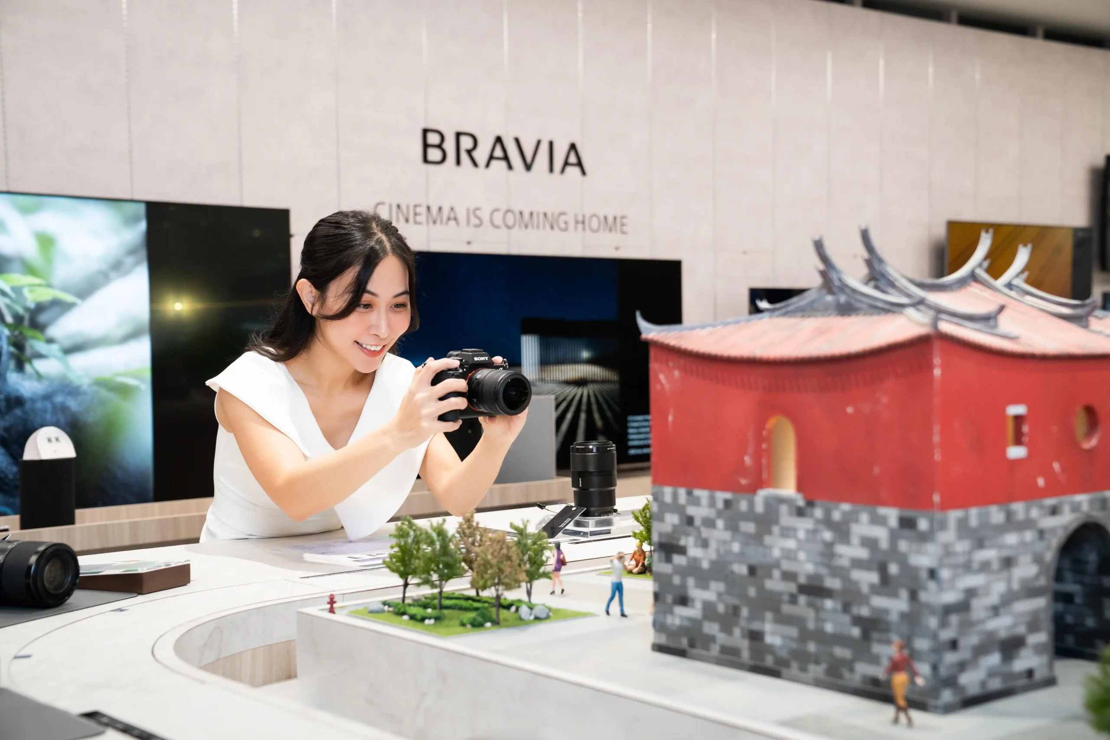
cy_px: 370
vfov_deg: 27.5
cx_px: 555
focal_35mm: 49
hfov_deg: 40.3
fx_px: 1511
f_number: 4
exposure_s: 1/125
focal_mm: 49
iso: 500
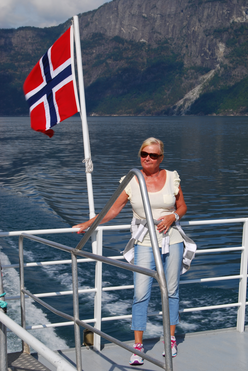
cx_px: 124
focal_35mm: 72
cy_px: 186
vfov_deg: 28.0
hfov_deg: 19.0
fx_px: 742
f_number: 8
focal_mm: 48
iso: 100
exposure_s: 1/250
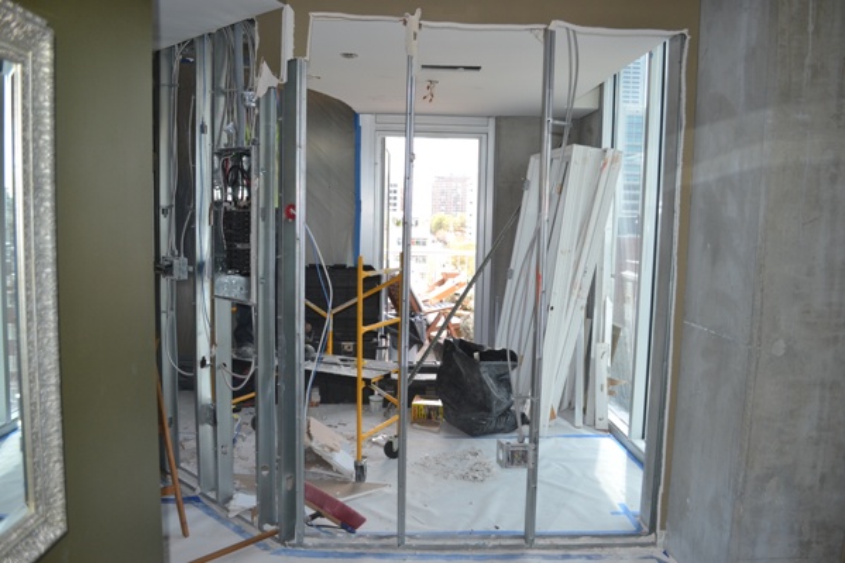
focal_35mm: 27
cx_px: 422
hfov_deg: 67.4
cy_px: 282
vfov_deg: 47.9
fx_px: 634
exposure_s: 1/125
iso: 160
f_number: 4
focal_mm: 18
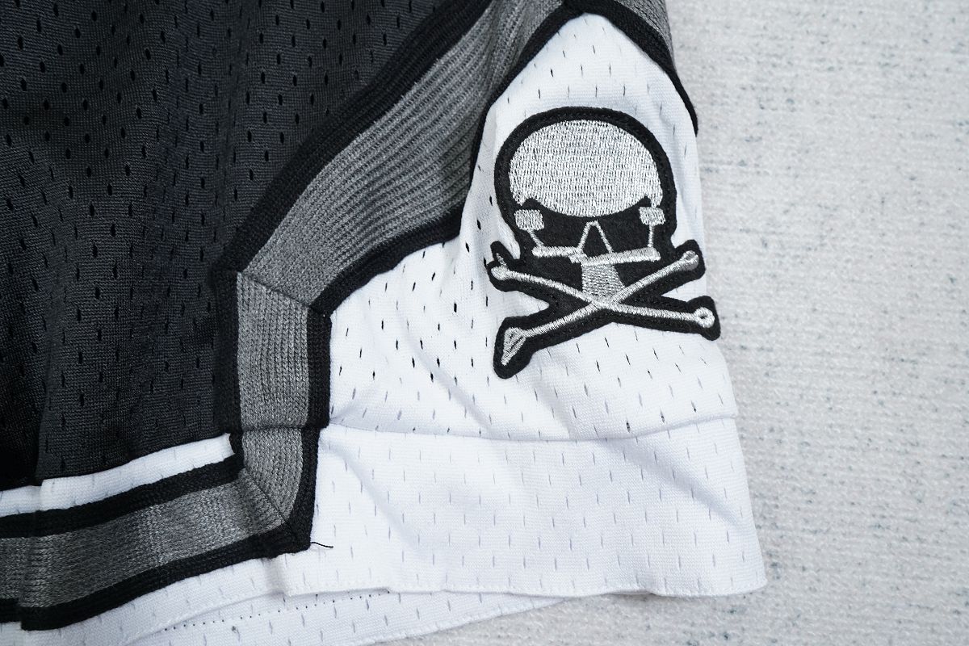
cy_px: 323
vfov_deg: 37.9
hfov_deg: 54.4
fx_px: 942
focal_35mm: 35
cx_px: 484
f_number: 10
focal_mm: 35
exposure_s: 1/100
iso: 1600
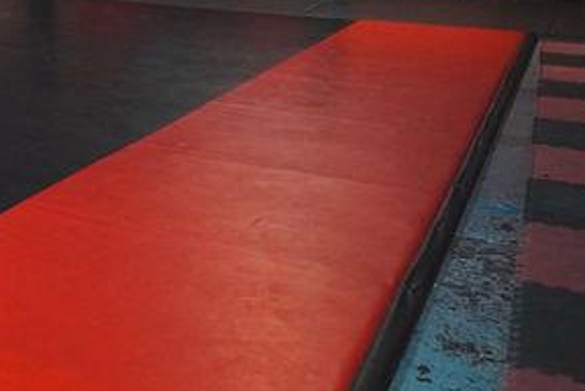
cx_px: -137
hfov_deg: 28.9
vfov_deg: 21.4
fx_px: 956
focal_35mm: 59
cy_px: -85
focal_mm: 11
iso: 2000
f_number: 10
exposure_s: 1/30
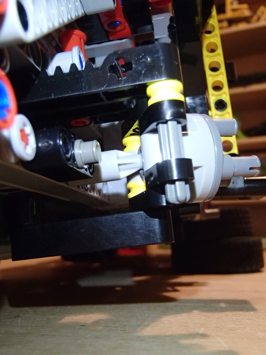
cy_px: 178
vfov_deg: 50.1
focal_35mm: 37
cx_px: 133
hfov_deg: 38.7
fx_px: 379
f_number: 4.7
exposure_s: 1/40
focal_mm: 6.64
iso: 800
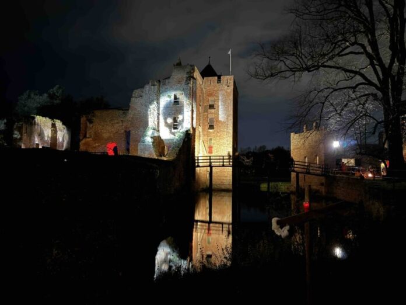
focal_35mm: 24
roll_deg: -1.7
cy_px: 152
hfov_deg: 71.6
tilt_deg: +4.4
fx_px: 281
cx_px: 203
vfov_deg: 56.8
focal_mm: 6.76
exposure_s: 1/2
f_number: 1.78
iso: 1000
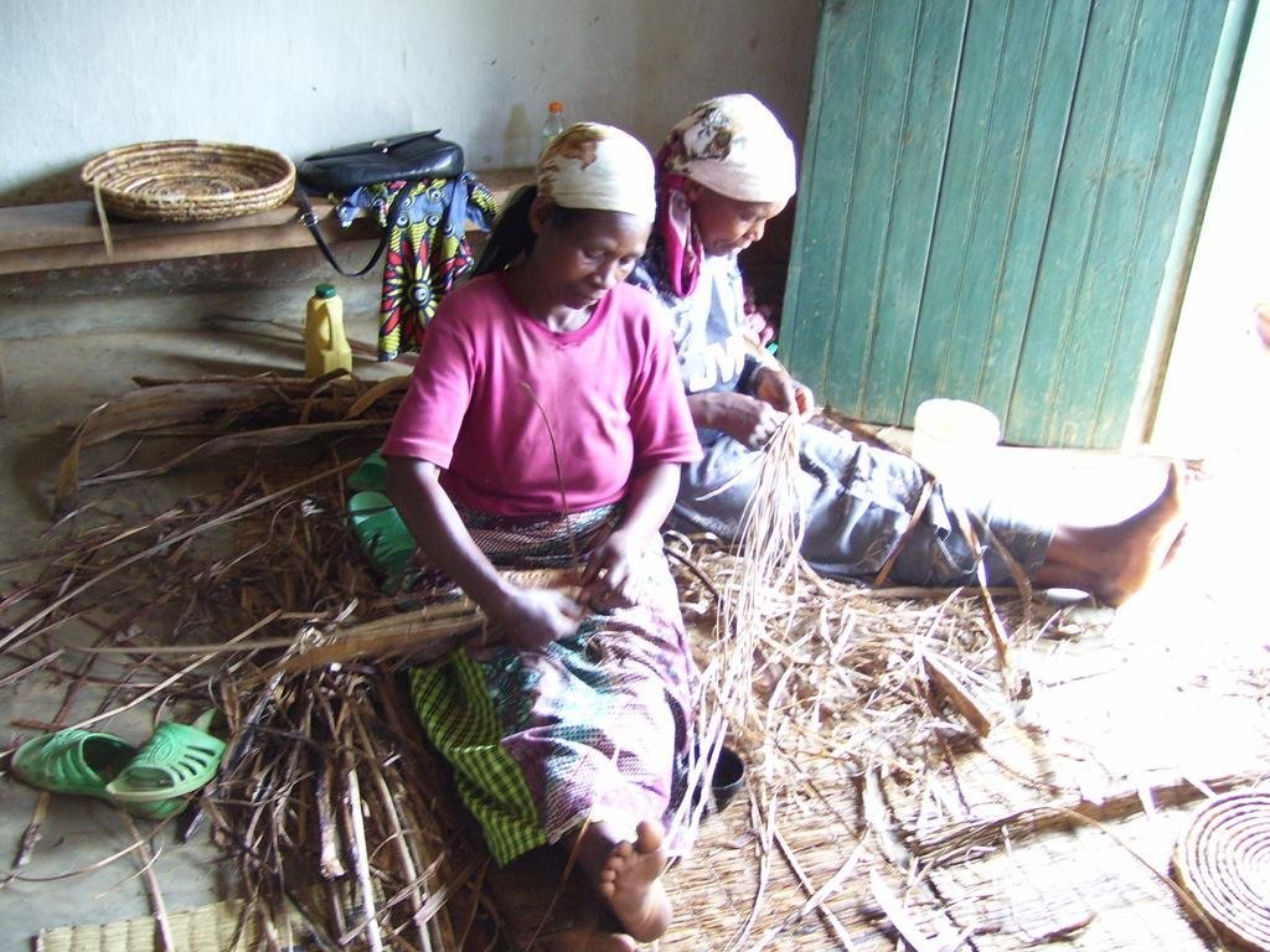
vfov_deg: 38.7
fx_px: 1357
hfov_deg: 50.1
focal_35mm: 37
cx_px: 635
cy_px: 476
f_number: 2.7
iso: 160
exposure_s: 1/15
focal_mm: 6
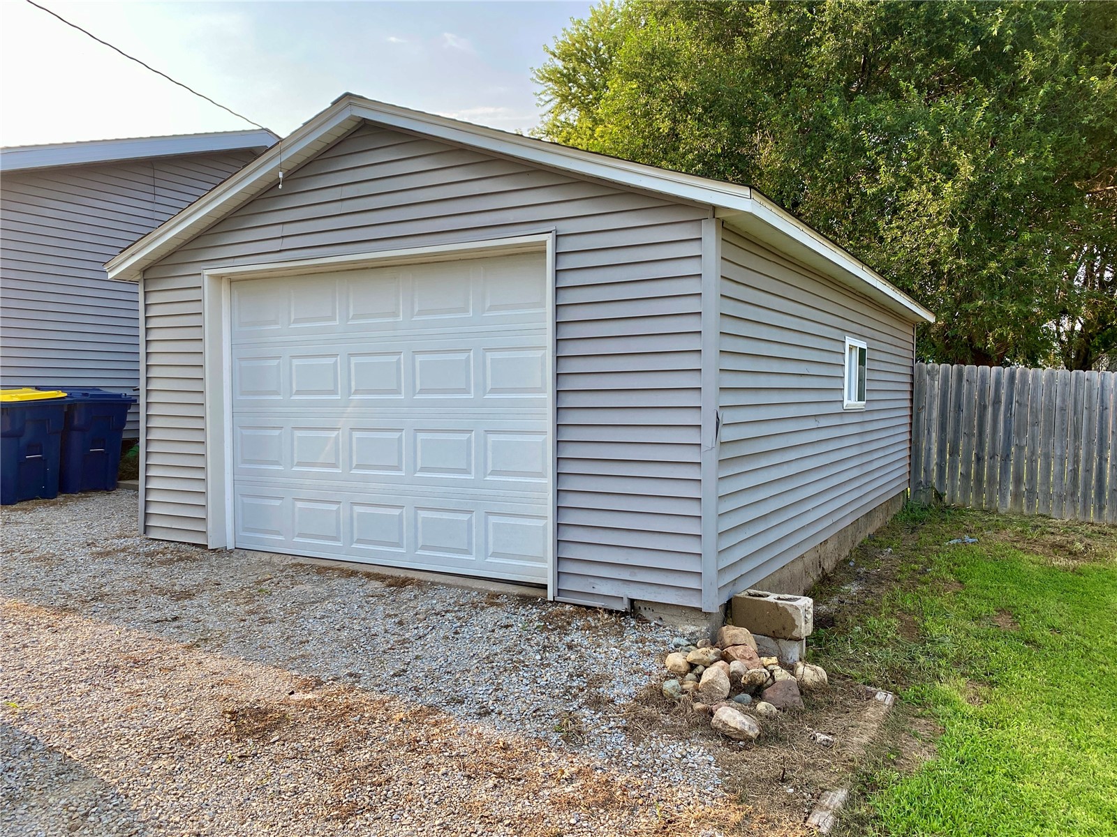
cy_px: 418
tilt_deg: -1.9
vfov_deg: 53.1
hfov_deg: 67.3
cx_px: 558
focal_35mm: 26
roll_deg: +0.9
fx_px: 839
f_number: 1.8
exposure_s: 1/579
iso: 32
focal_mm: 4.25
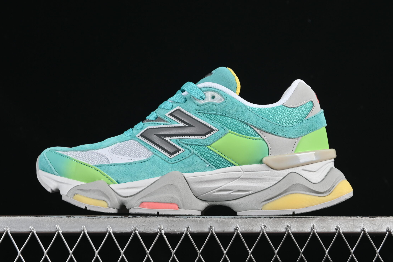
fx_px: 950
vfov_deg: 15.7
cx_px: 198
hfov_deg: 23.4
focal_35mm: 87
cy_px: 121
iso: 160
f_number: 8
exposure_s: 1/80
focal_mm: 50
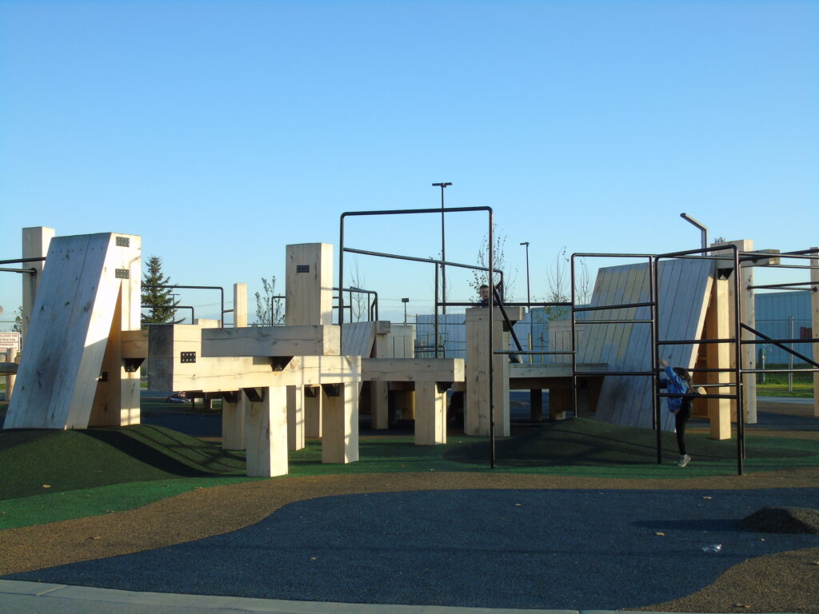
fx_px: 1088
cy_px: 307
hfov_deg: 41.2
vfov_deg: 31.5
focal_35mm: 46
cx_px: 410
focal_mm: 8.2
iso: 80
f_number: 5.4
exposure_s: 1/125
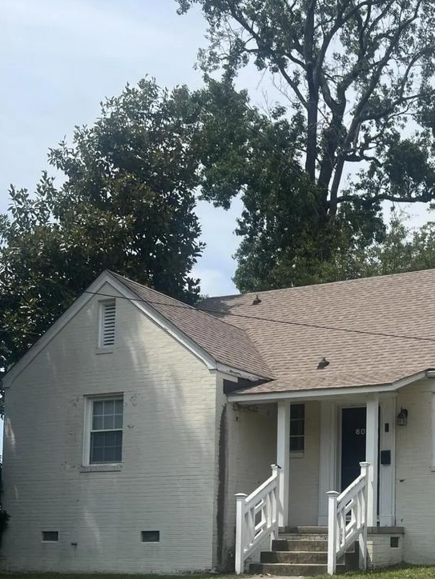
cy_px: 474
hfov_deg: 28.4
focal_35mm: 49
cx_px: 401
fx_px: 821
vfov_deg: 37.3
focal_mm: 5.7
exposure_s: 1/5587
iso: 50
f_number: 1.5
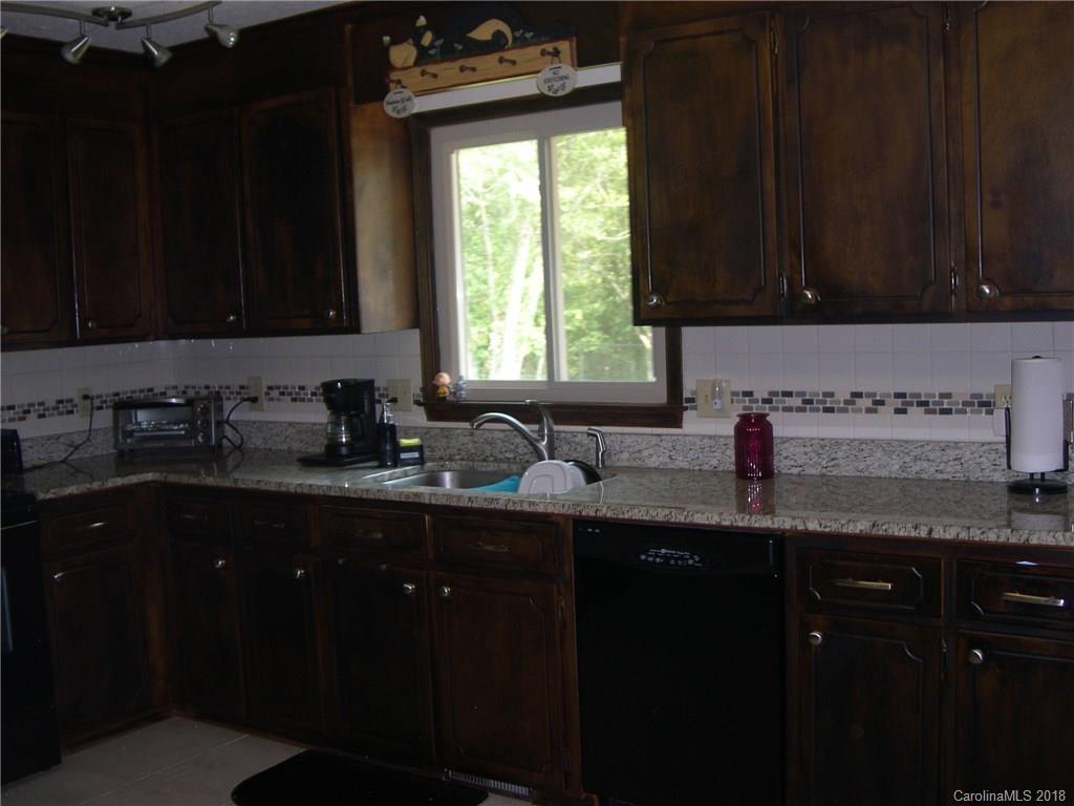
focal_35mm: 38
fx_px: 1179
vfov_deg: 37.7
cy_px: 403
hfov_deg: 49.0
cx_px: 537
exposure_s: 1/30
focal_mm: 8
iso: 100
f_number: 2.8
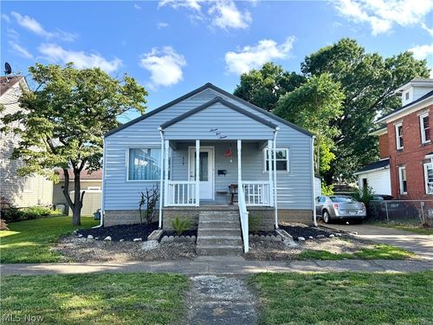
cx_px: 216
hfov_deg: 71.6
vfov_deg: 56.8
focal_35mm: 24
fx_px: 300
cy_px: 162
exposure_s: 1/1923
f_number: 1.78
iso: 80
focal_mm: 6.76
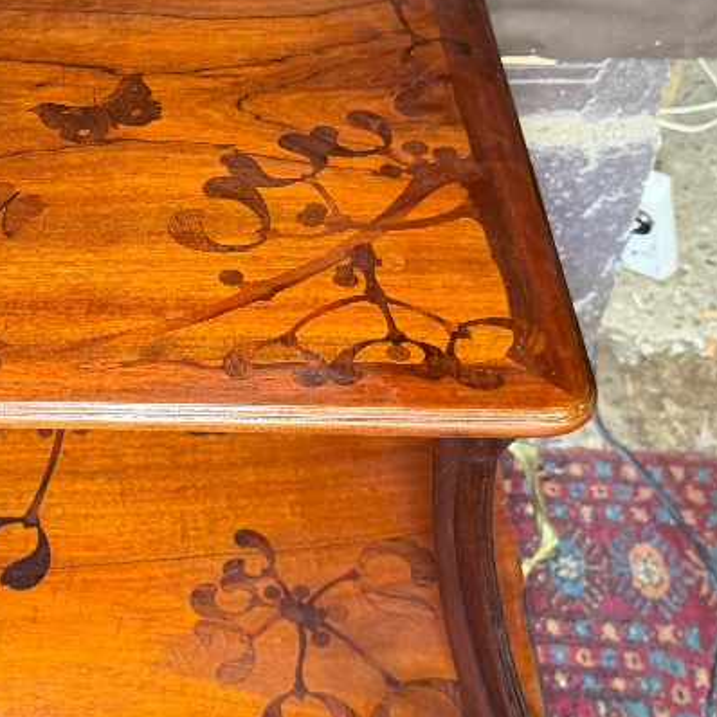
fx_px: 1500
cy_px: 292
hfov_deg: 25.1
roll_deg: +7.0
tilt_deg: -44.6
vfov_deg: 26.8
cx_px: -65
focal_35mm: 64
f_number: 1.78
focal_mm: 6.76
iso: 400
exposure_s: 1/50
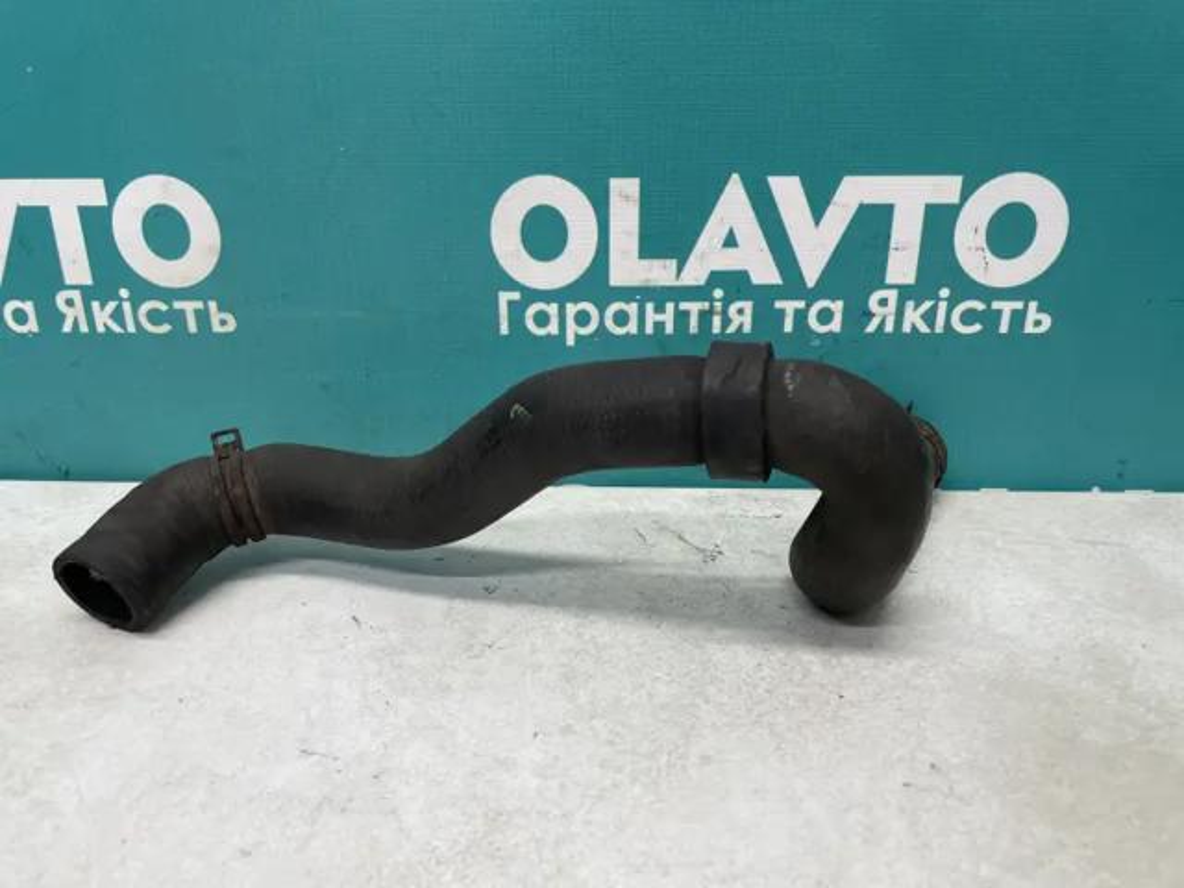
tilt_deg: -21.0
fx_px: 889
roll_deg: +2.3
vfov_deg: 53.1
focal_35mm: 26
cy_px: 444
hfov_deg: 67.3
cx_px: 592
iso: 80
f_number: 1.6
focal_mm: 4.2
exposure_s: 1/100
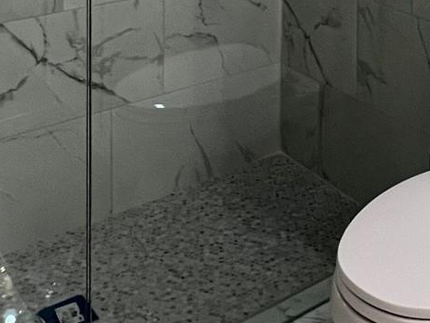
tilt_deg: -0.9
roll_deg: +0.3
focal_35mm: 57
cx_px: 313
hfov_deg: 33.2
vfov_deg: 20.4
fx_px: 708
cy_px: -209
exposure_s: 1/120
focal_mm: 1.57
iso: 200
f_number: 1.8
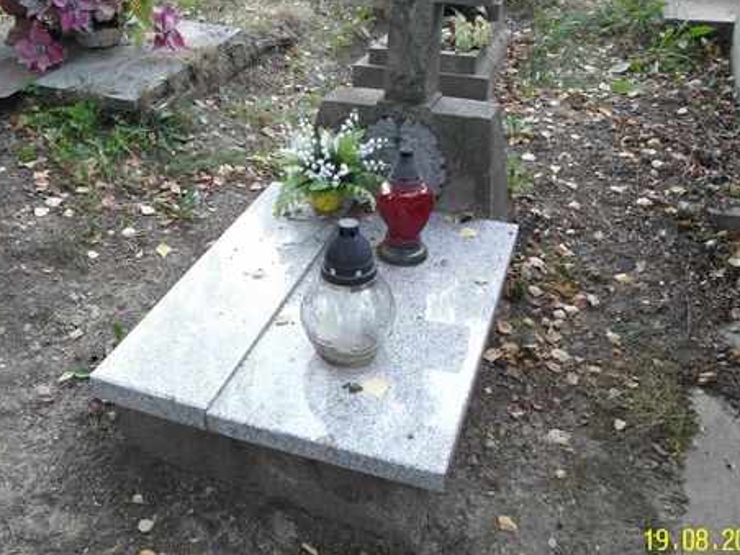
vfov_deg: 41.6
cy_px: 229
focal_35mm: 34
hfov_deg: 53.8
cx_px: 324
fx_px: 727
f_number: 2.5
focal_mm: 5.2
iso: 120
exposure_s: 1/45
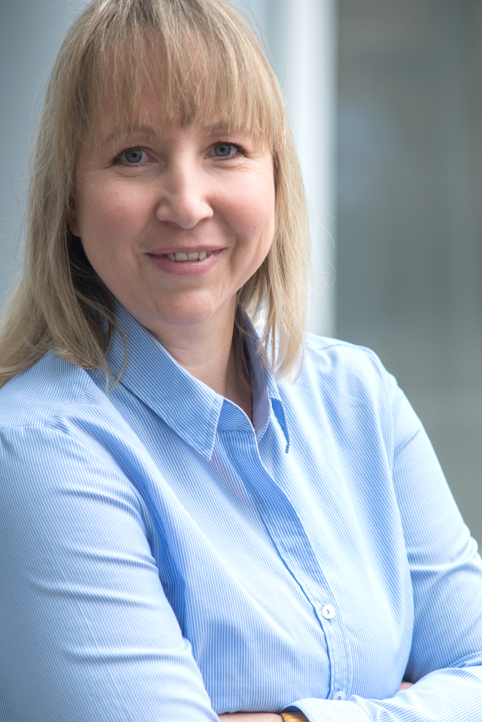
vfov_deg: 9.8
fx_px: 4193
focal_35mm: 209
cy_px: 433
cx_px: 289
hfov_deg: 6.6
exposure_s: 1/125
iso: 800
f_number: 5.6
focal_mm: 165
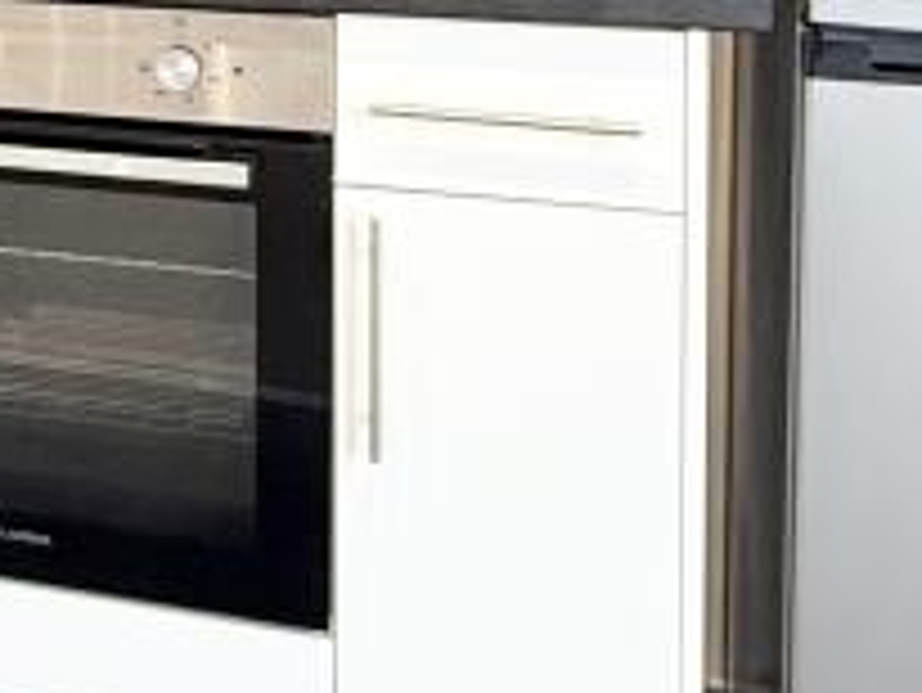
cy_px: -220
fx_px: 1866
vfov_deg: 19.3
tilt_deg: -2.8
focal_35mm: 70
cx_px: -166
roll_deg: -0.1
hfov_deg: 25.2
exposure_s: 1/100
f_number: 2.2
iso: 250
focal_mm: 2.22
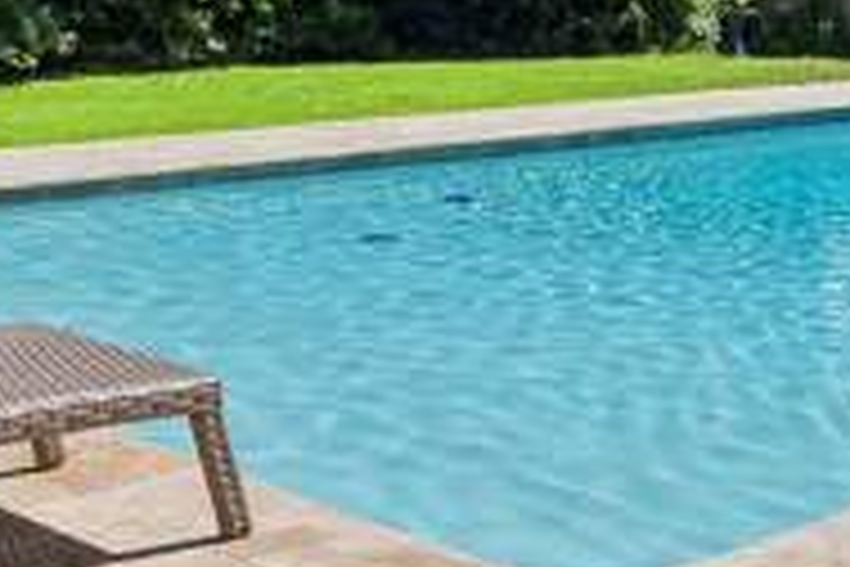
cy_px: -43
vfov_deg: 18.3
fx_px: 1700
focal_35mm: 72
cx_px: 445
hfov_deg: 28.1
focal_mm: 17
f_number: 18
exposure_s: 1/80
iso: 100
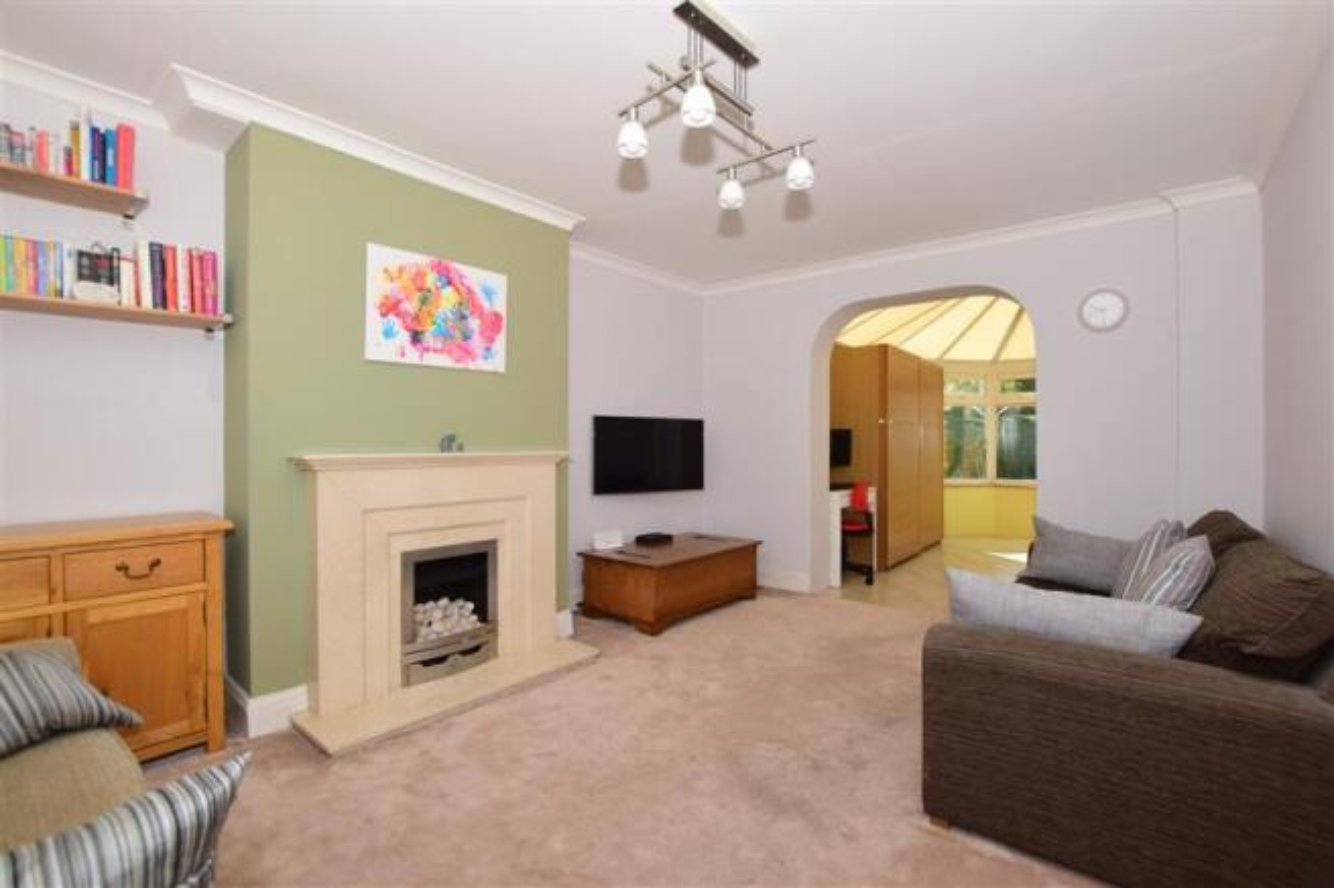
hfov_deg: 100.4
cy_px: 444
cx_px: 667
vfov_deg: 77.3
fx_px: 556
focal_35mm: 15
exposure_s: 1/200
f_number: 7.1
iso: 200
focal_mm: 10
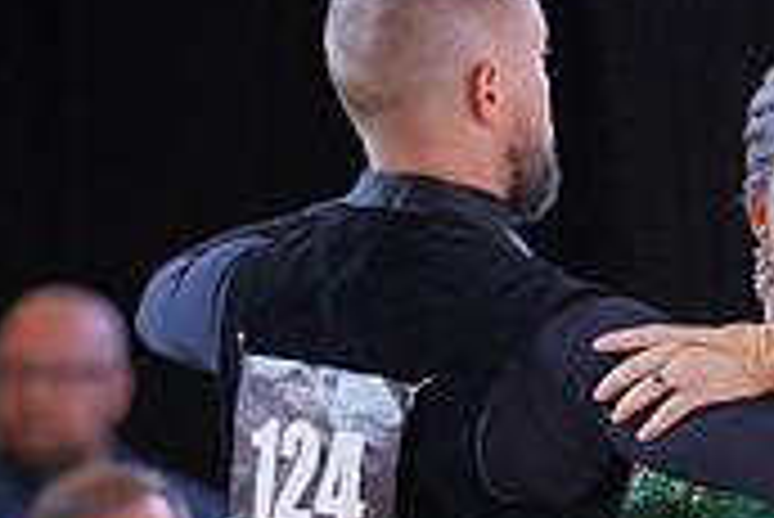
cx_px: 857
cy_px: 883
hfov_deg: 3.0
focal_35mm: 678
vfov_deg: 2.0
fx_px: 14589
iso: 1250
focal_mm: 134
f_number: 2
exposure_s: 1/500
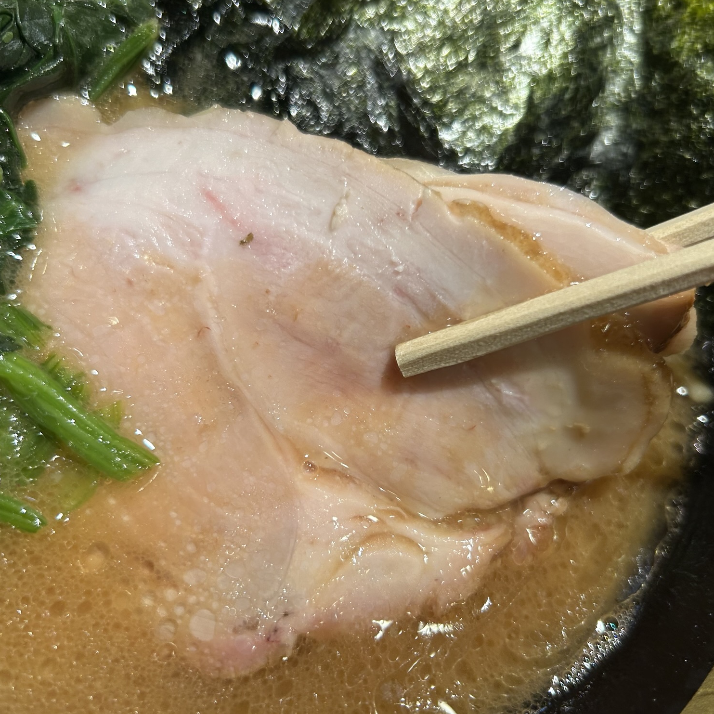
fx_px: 723
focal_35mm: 31
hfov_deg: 52.5
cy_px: 357
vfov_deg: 52.5
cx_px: 348
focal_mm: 5.7
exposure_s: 1/181
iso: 40
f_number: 1.5
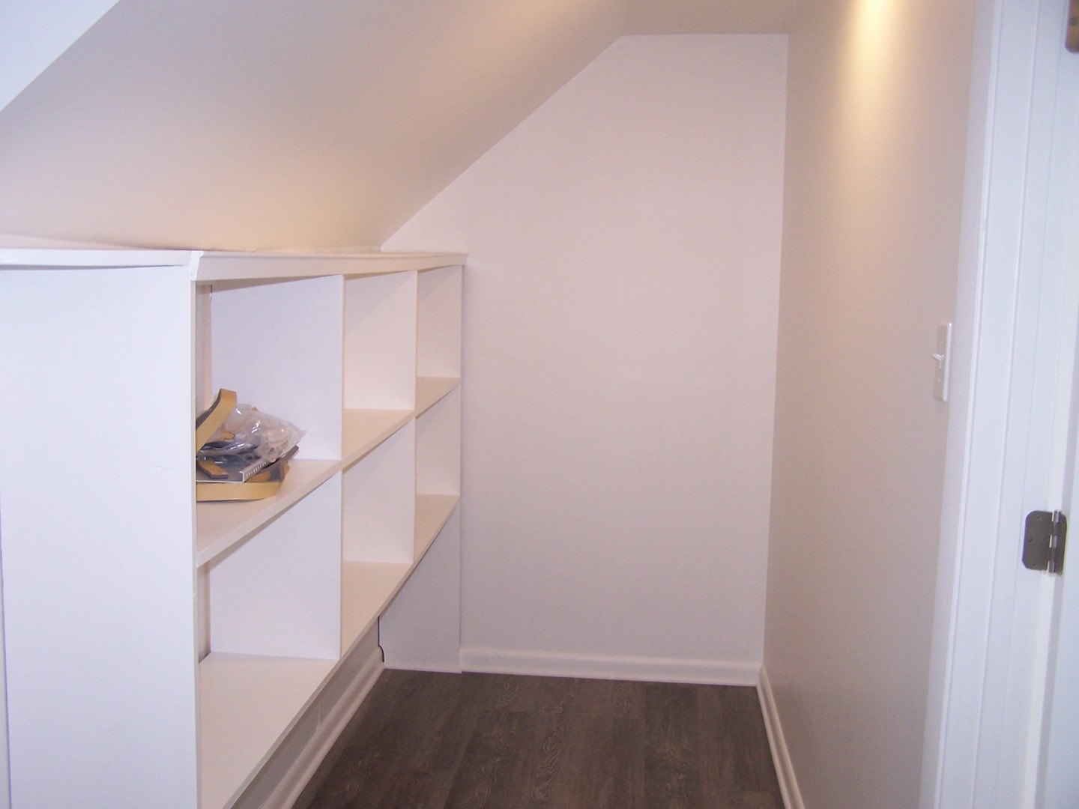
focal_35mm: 38
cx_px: 540
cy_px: 404
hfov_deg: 49.0
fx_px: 1184
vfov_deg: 37.7
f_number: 2.8
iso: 140
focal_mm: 6.3
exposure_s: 1/60
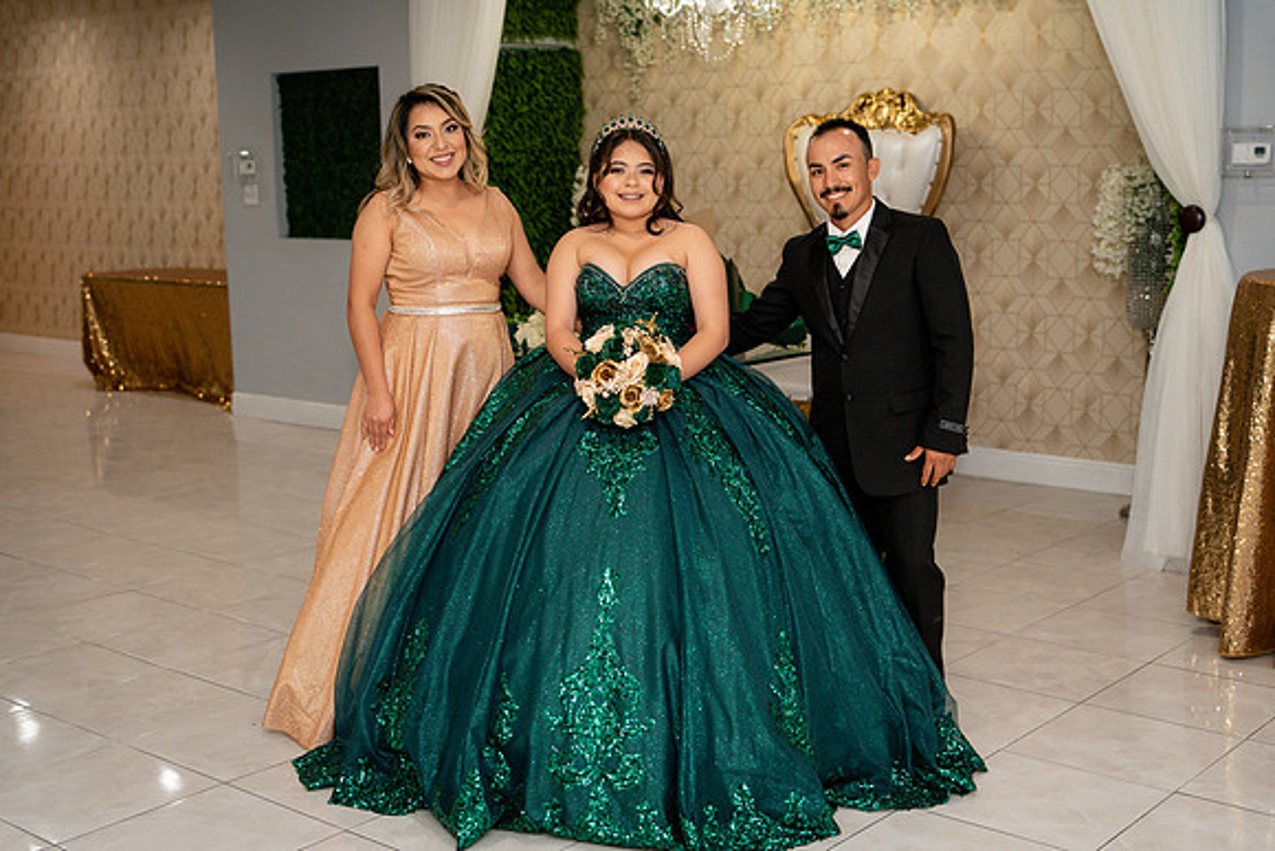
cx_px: 638
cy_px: 426
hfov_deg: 43.6
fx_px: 1594
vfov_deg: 29.9
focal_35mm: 45
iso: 800
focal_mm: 45
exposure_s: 1/250
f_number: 2.8
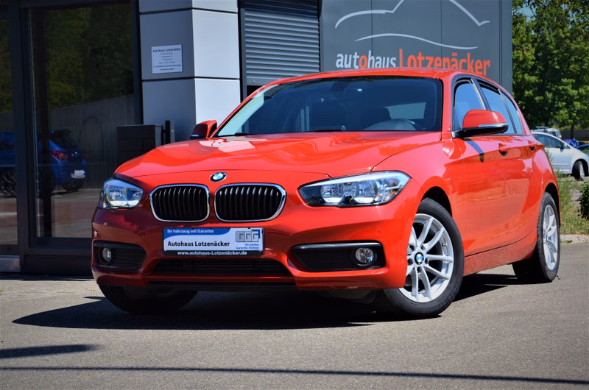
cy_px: 195
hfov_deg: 23.4
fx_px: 1421
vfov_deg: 15.6
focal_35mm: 87
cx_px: 294
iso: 110
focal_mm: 58
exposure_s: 1/125
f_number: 11
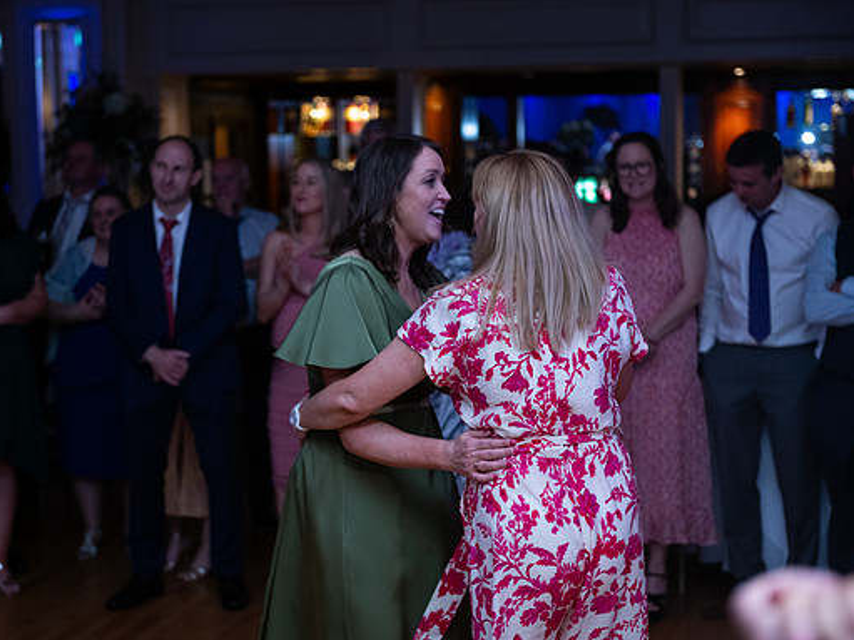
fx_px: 1776
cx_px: 373
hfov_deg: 27.0
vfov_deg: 20.4
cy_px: 322
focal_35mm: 72
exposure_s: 1/160
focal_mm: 66
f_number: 3.5
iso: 640
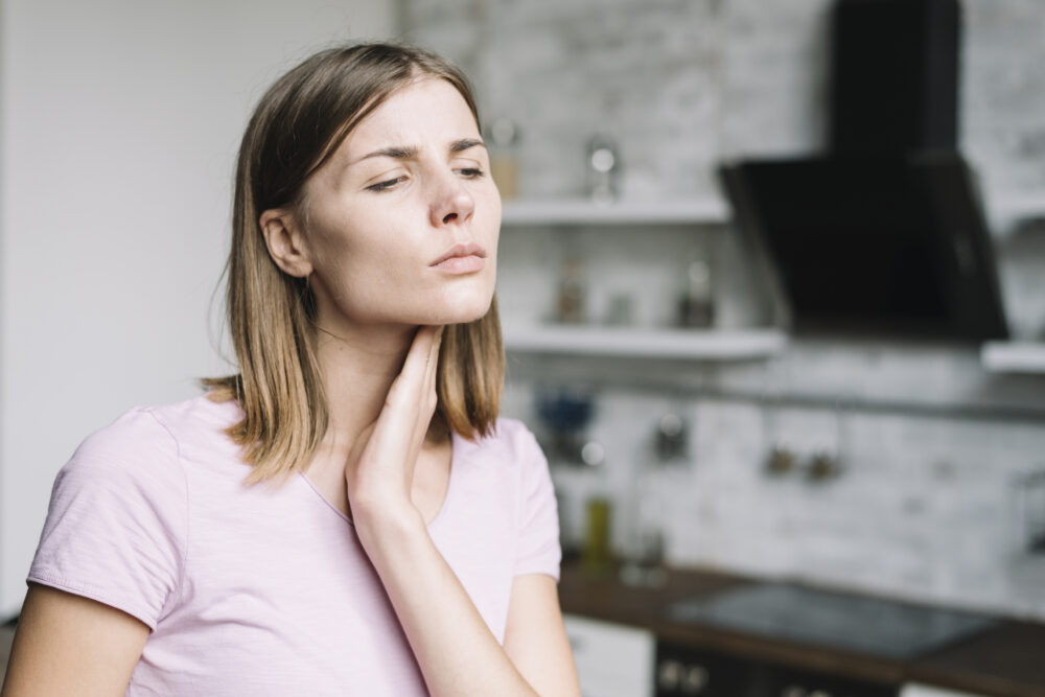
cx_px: 522
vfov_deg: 27.0
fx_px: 1451
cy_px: 348
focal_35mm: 50
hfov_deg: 39.6
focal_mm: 50
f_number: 2.5
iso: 250
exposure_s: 1/125
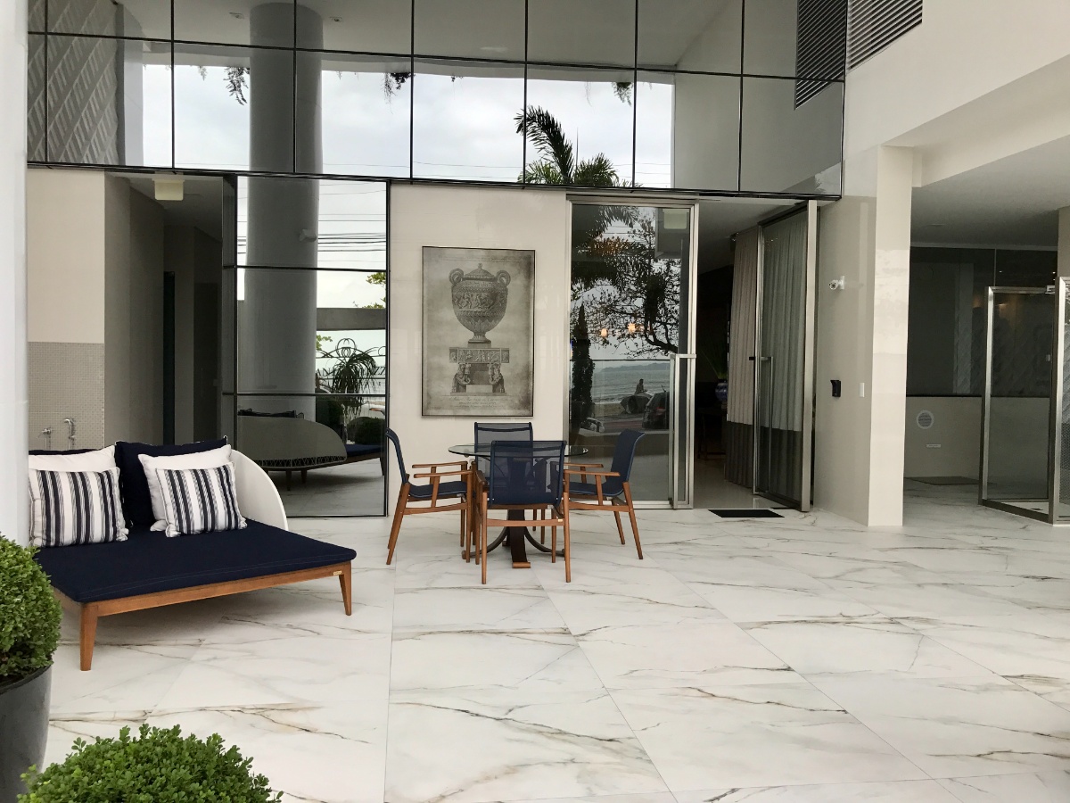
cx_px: 535
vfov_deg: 49.7
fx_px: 865
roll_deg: -0.5
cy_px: 402
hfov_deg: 63.4
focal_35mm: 28
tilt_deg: -2.0
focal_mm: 3.99
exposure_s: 1/416
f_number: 1.8
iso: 20
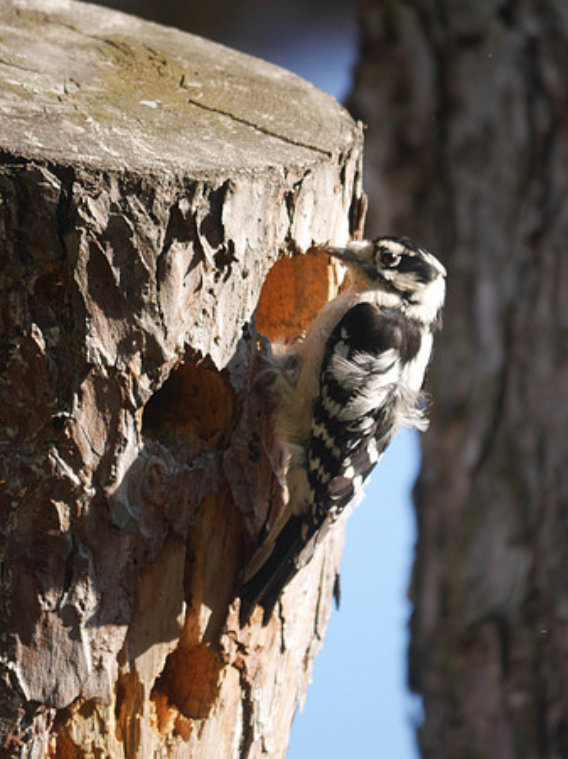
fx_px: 13139
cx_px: 284
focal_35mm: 600
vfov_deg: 3.3
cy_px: 380
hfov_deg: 2.5
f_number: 5.6
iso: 400
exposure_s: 1/400
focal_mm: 300
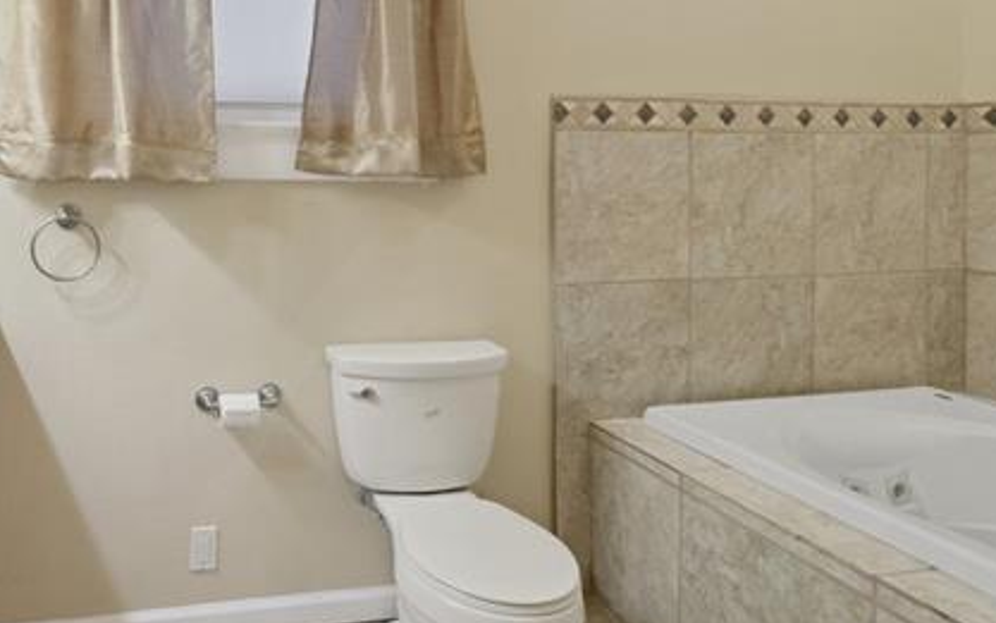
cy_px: 162
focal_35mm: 25
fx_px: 679
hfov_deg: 68.4
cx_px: 265
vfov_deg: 47.6
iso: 400
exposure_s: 1/5
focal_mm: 16
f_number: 13
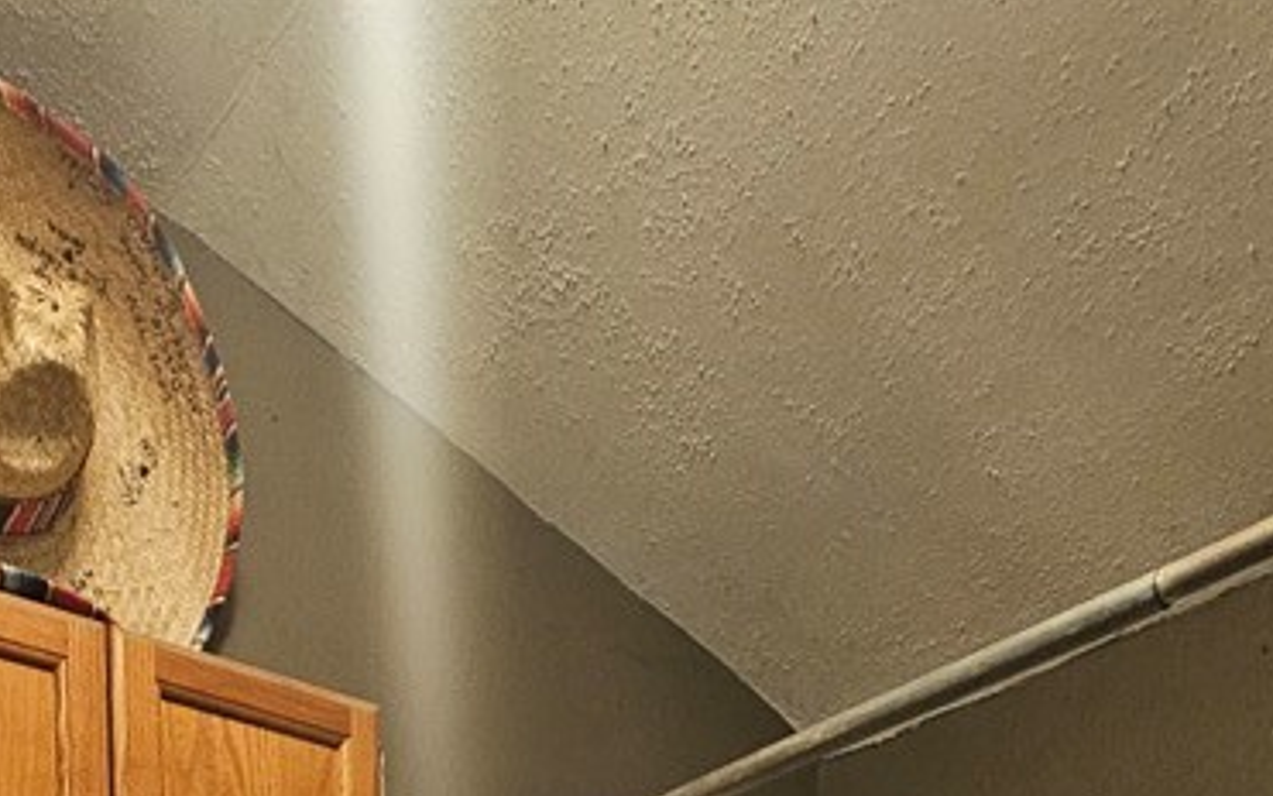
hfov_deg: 49.4
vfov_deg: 20.6
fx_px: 1319
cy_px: 1496
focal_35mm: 38
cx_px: 312
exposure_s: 1/24
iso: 640
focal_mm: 2.2
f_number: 2.2
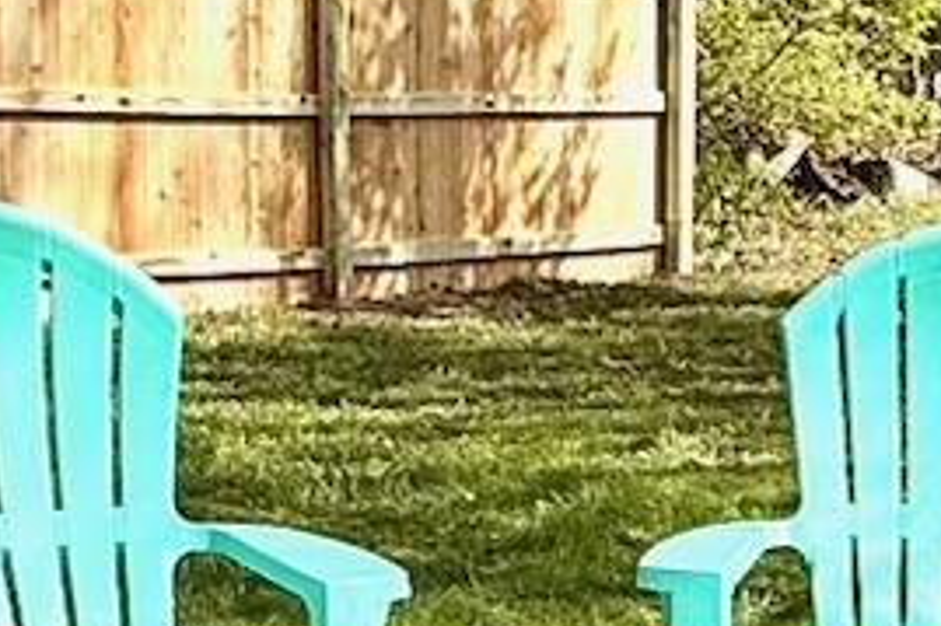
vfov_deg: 12.3
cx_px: 1084
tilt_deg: -9.6
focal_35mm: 111
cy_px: 511
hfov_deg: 17.7
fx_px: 2900
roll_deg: -2.1
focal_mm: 2.22
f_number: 2.2
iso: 50
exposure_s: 1/1745
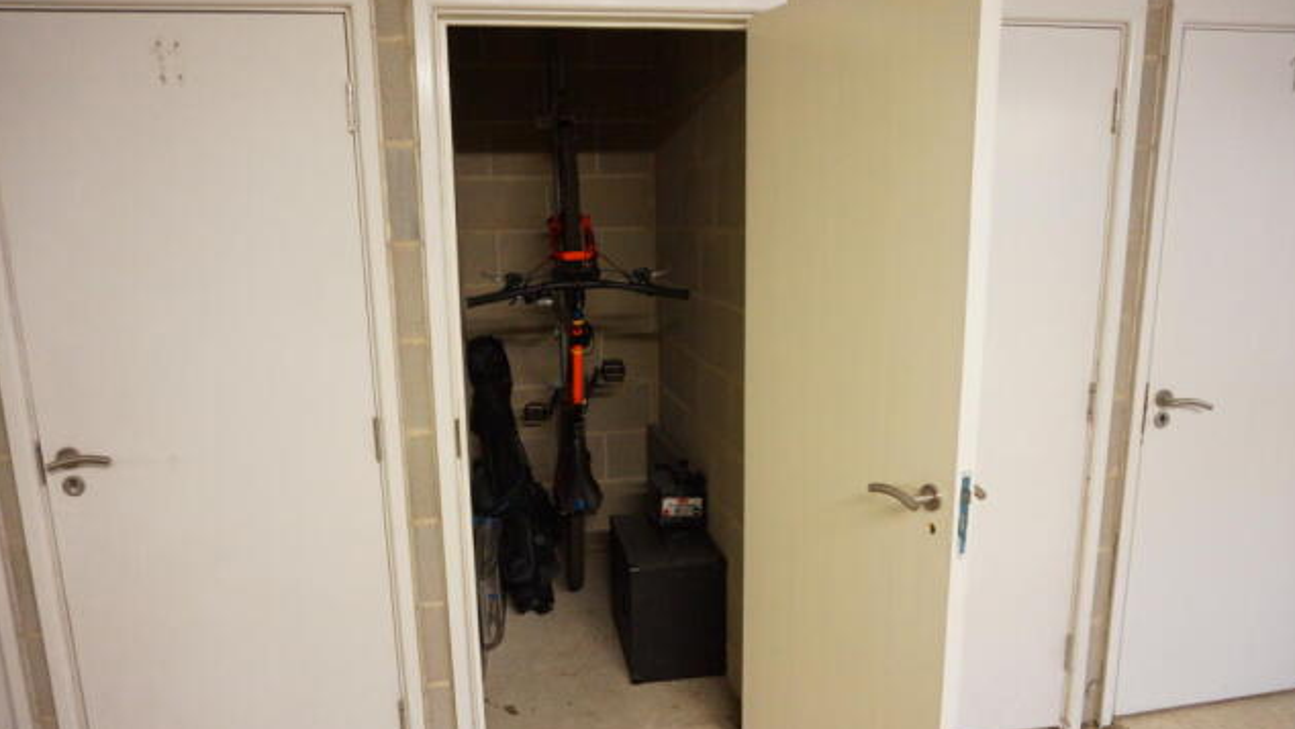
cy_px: 403
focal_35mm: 26
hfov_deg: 71.9
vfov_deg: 44.4
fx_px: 893
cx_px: 656
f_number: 3.5
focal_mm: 16
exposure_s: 1/160
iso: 2000
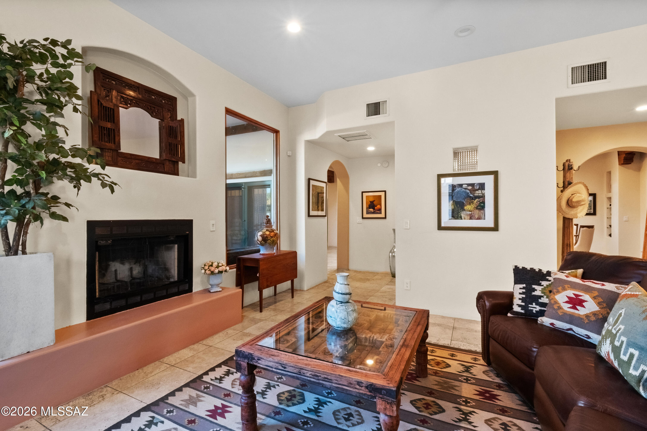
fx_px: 270
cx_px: 324
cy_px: 216
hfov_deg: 100.4
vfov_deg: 77.3
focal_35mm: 15
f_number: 22
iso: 1600
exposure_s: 1/3
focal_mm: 10
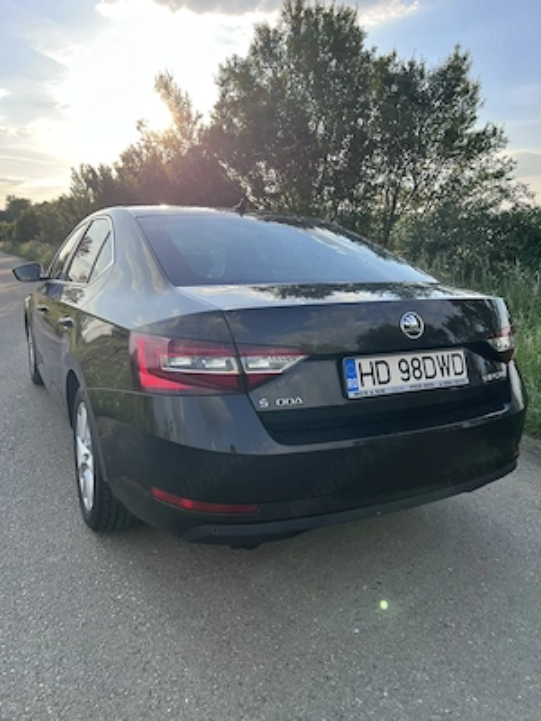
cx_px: 270
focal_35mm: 26
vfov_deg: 67.3
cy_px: 360
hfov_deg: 53.1
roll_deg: +0.2
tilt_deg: -12.3
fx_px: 542
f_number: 1.5
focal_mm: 5.7
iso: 50
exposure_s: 1/1531
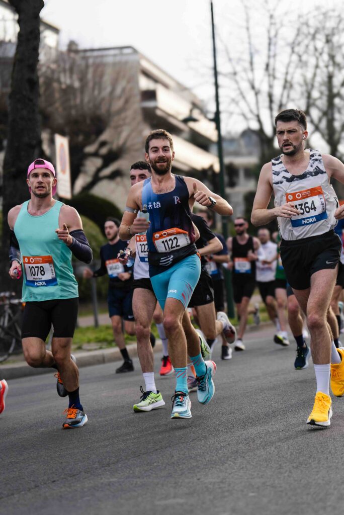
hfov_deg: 14.0
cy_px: 258
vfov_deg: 20.8
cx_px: 172
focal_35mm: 98
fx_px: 1403
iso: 250
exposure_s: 1/1250
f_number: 3.2
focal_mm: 98
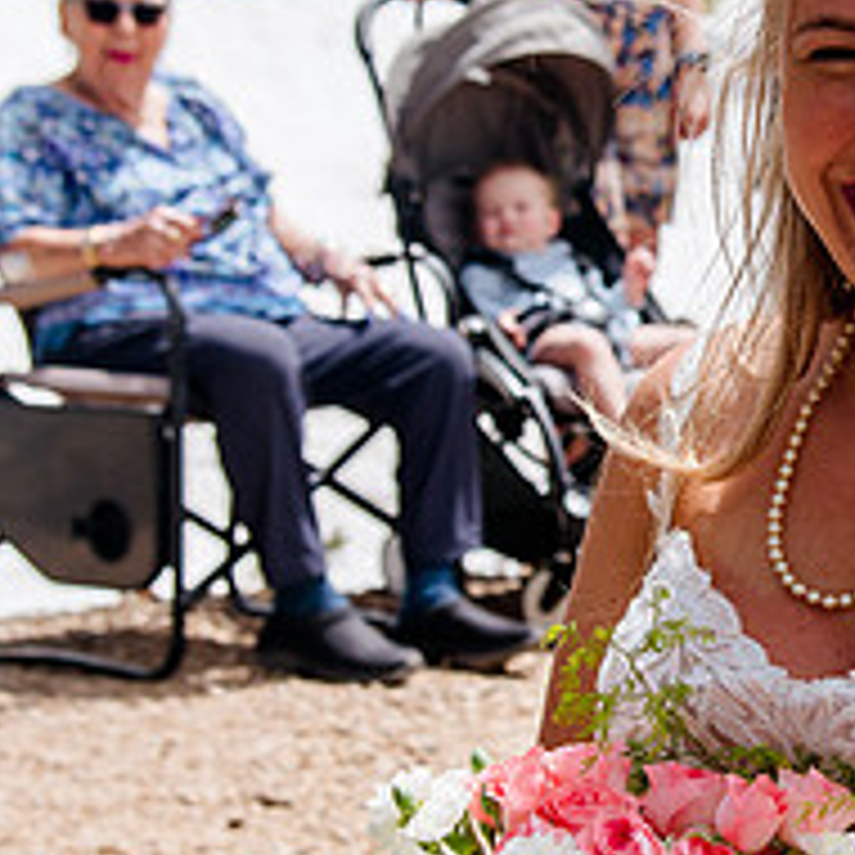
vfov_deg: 12.3
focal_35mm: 142
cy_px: 292
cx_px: 869
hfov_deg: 12.2
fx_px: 3968
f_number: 5.6
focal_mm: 48
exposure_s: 1/800
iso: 200
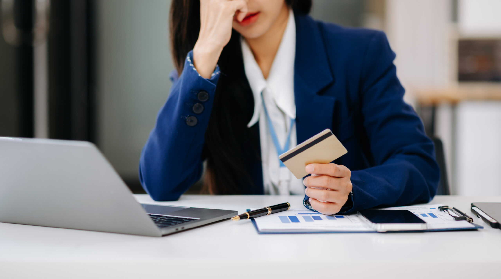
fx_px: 1252
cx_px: 251
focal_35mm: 94
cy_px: 119
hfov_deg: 22.6
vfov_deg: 12.7
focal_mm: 85
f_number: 1.8
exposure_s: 1/160
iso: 125
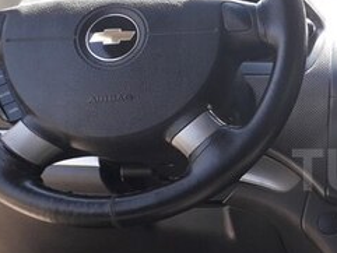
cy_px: 170
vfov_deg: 19.8
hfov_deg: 23.4
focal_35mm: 74
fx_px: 721
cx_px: 435
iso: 50
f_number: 1.9
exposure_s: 1/100
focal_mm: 3.6
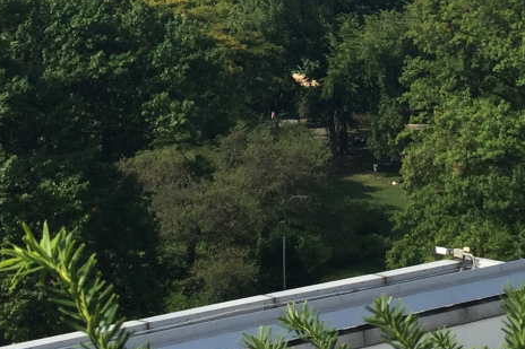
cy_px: -239
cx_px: 272
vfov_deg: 12.3
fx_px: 1516
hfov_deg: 19.6
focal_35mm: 104
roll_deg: +0.0
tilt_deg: +8.9
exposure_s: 1/2198
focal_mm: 4.15
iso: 32
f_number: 2.2
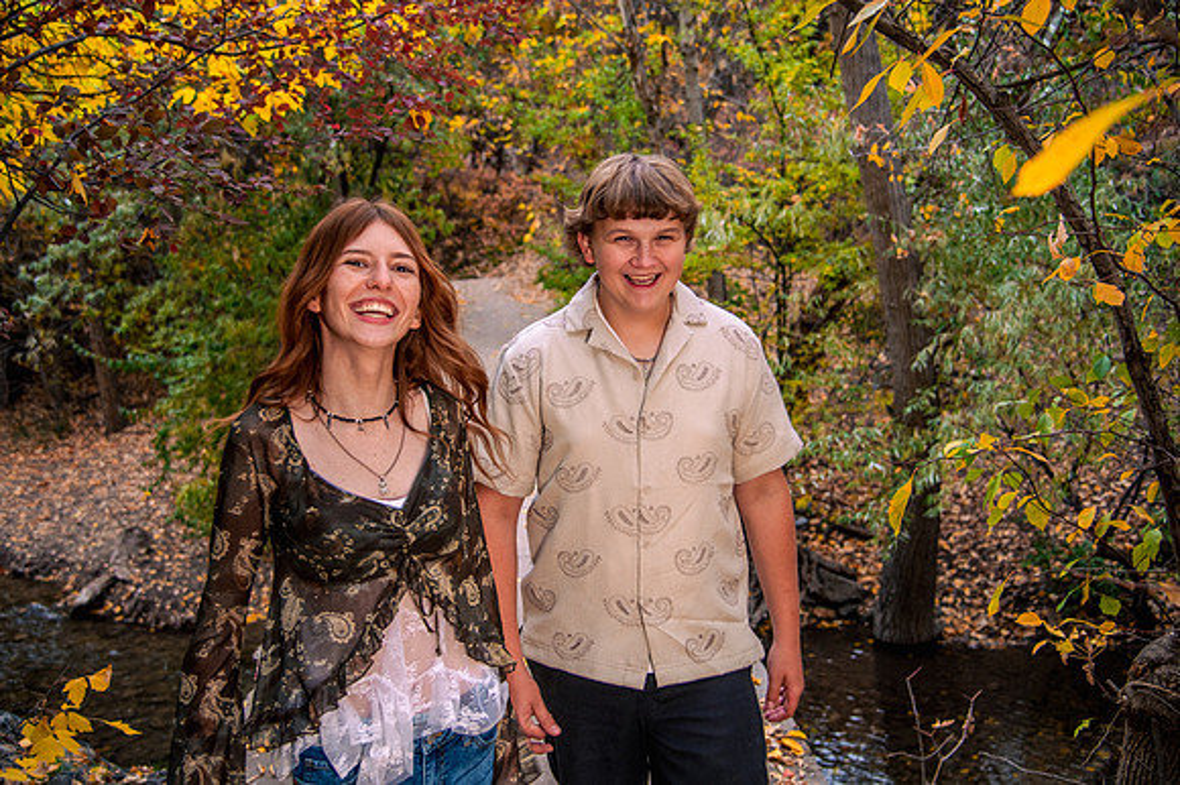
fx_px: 1329
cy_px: 366
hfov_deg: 47.9
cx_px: 570
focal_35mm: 41
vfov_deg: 32.9
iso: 1000
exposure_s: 1/80
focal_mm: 38
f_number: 4
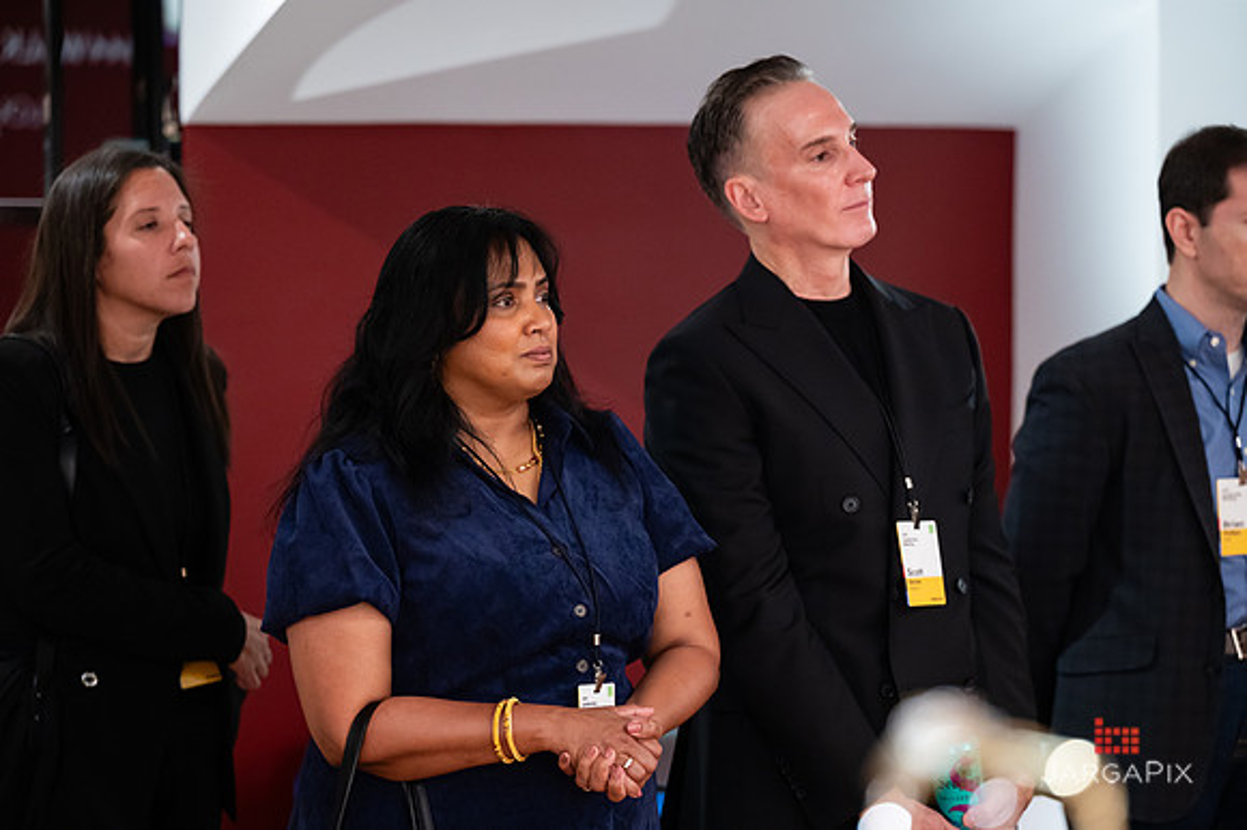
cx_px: 624
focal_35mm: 104
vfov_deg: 13.1
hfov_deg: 19.6
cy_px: 415
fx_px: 3606
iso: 2500
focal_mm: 104
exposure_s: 1/160
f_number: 3.2
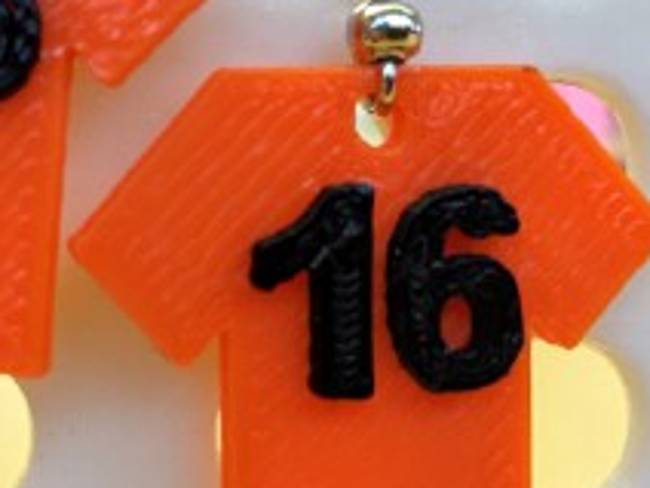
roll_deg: -0.3
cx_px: 100
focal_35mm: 73
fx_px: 1371
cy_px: 117
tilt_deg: -0.2
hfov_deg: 26.0
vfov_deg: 20.0
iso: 100
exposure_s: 1/30
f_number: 2.2
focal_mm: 4.15
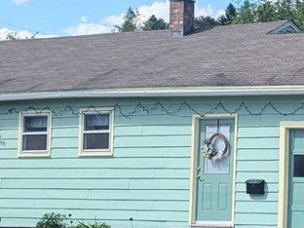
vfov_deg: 12.0
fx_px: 1080
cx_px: 389
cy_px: 55
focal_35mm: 123
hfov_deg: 15.3
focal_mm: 6.81
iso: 44
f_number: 1.85
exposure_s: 1/2513
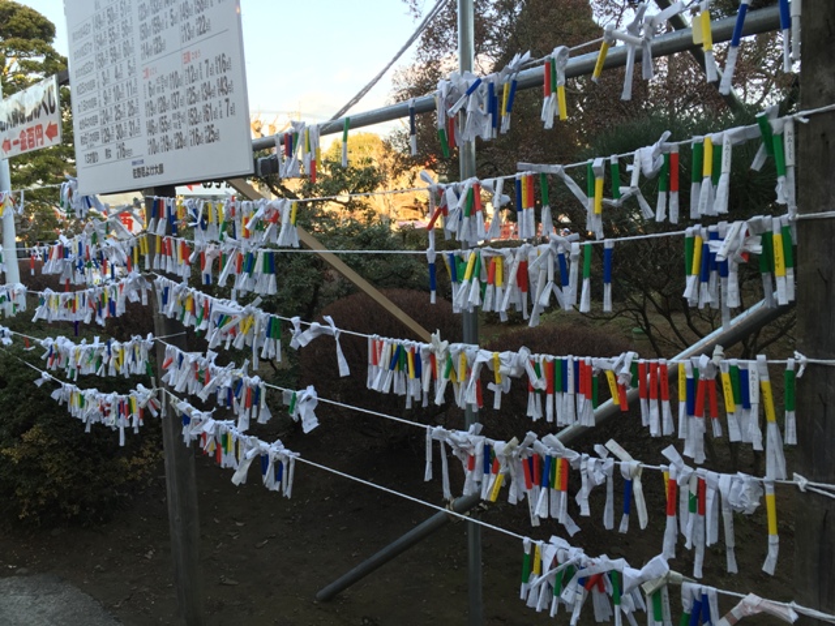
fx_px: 700
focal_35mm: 29
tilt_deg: -5.9
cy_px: 313
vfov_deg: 48.2
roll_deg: +2.1
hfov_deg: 61.7
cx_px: 418
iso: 32
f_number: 2.2
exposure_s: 1/100
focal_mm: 4.15
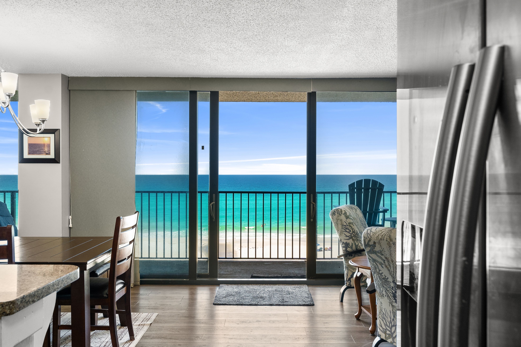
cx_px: 260
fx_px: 420
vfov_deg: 45.0
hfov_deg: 63.7
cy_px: 174
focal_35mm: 29
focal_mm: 19.7
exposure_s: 1/40
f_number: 8
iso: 400
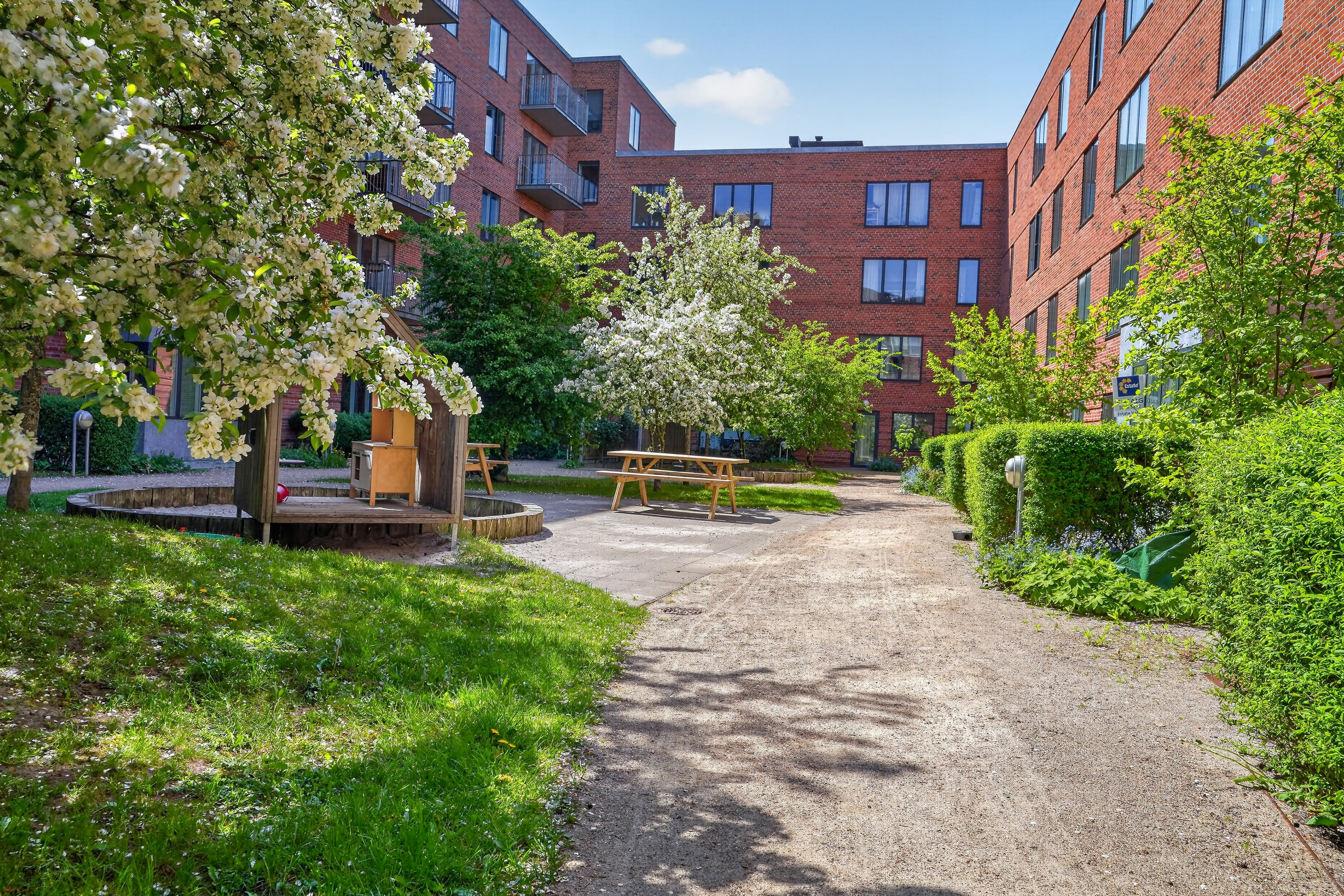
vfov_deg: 45.0
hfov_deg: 63.6
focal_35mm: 29
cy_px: 434
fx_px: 1083
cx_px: 661
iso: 400
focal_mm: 28
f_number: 8
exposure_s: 1/80
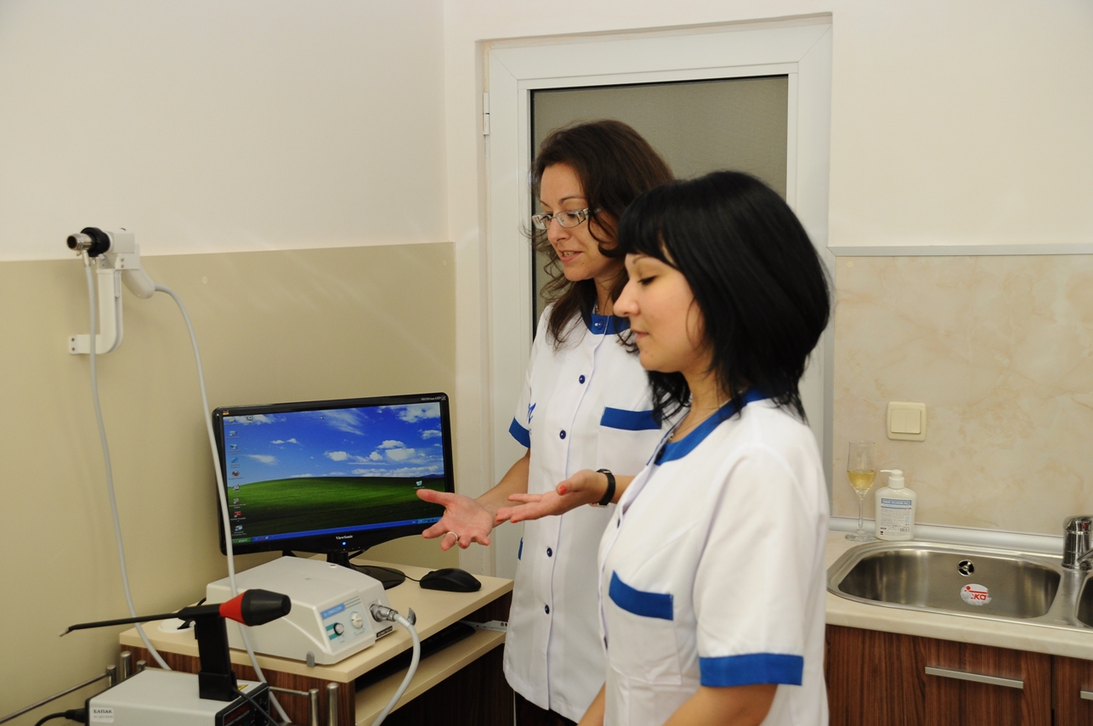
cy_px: 363
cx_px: 546
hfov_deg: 46.5
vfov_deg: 31.8
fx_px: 1274
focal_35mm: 42
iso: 400
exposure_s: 1/125
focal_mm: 28
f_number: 5.6
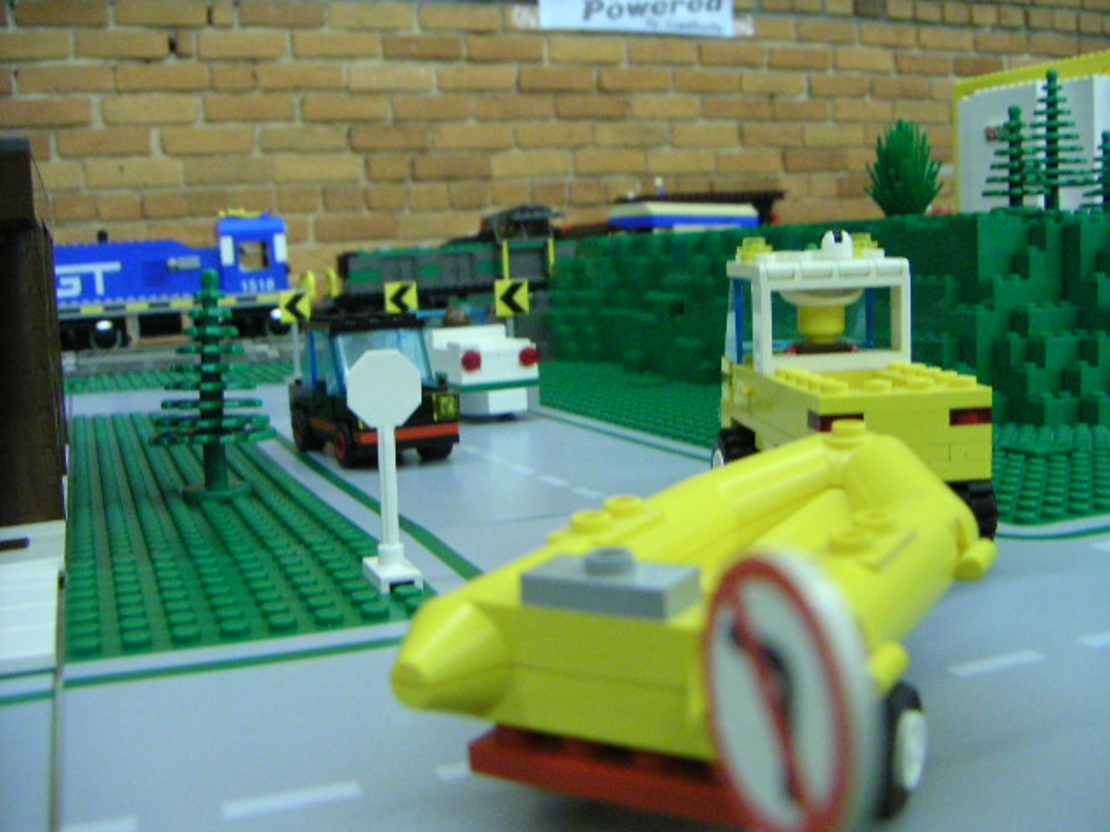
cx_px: 555
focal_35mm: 37
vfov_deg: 38.7
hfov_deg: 50.1
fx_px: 1186
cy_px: 416
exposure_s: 1/45
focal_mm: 4.8
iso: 400
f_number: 2.8
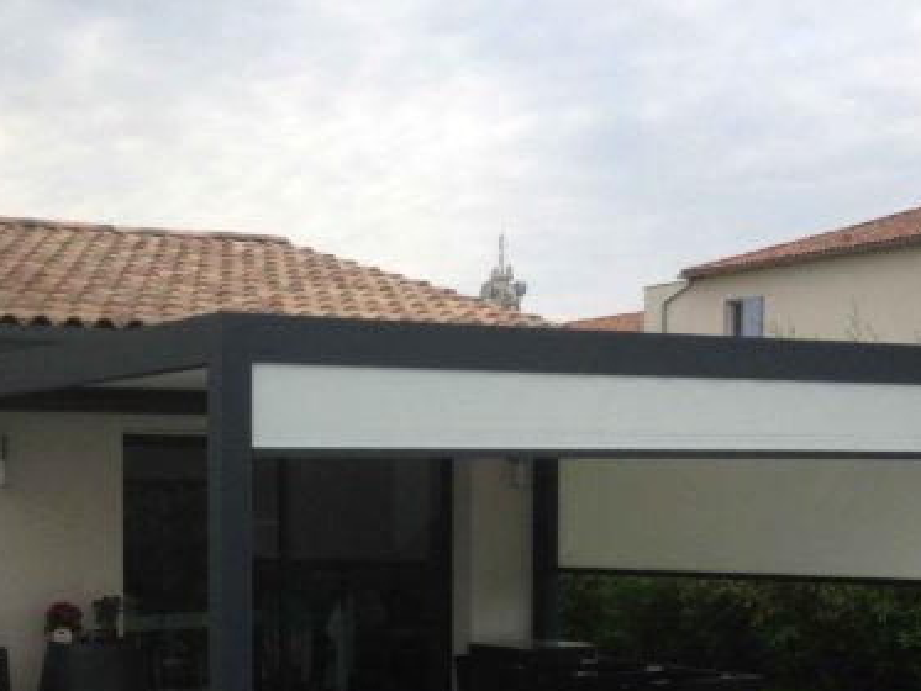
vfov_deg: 20.2
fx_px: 1916
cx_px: 143
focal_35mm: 72
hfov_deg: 26.4
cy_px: 570
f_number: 2.4
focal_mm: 4.28
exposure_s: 1/1082
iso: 50
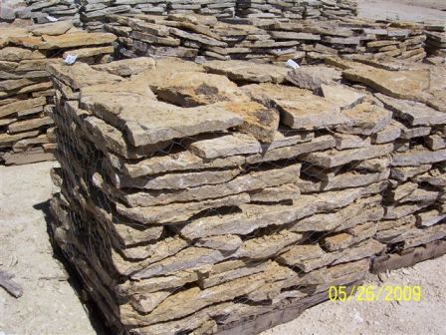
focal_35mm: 36
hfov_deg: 51.4
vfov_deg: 39.7
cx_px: 223
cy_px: 168
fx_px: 464
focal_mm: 6
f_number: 4.8
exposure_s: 1/1000
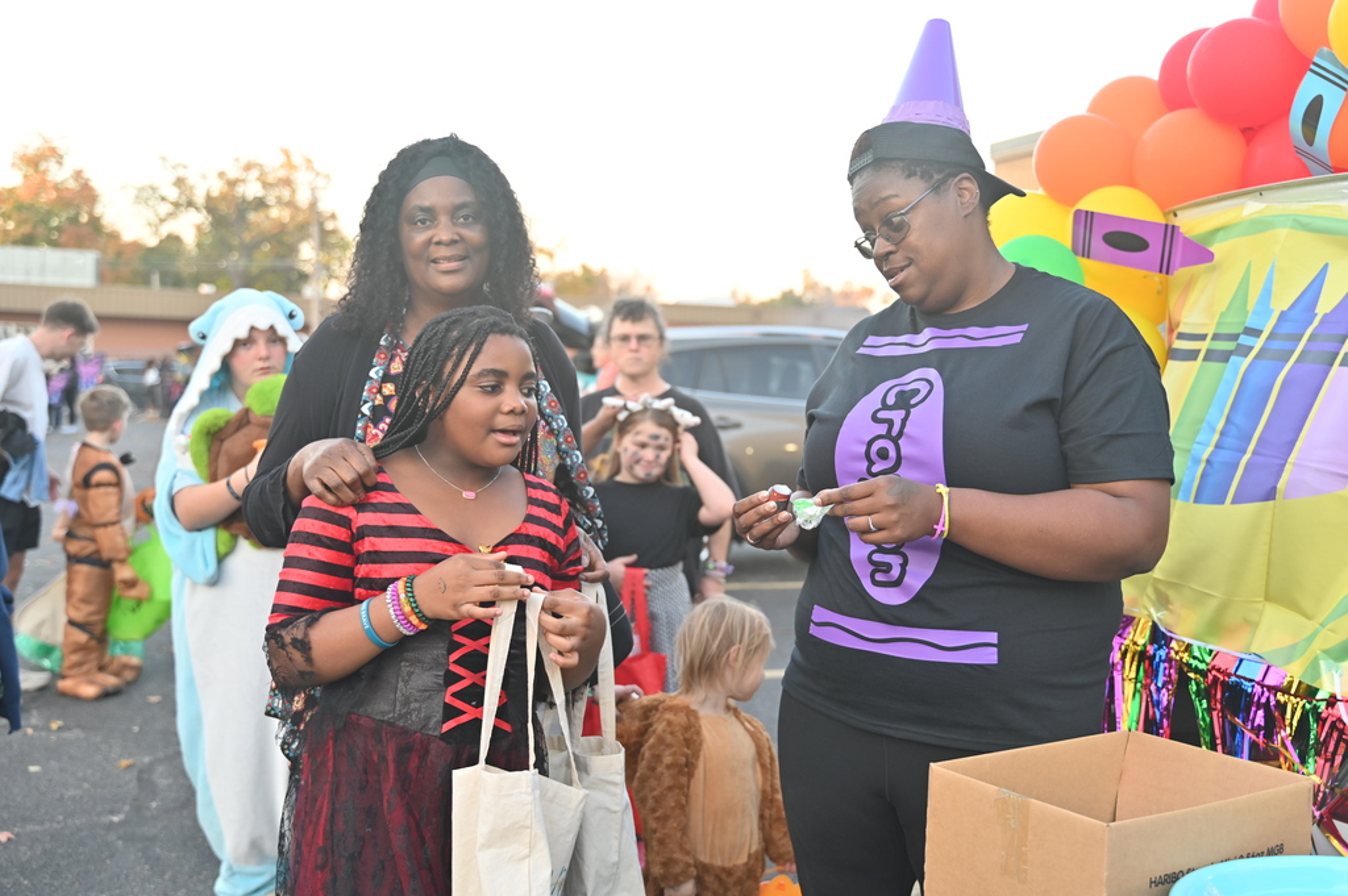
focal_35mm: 39
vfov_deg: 34.2
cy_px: 448
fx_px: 1459
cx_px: 674
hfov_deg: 49.6
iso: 400
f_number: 2.8
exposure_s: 1/160
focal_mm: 39
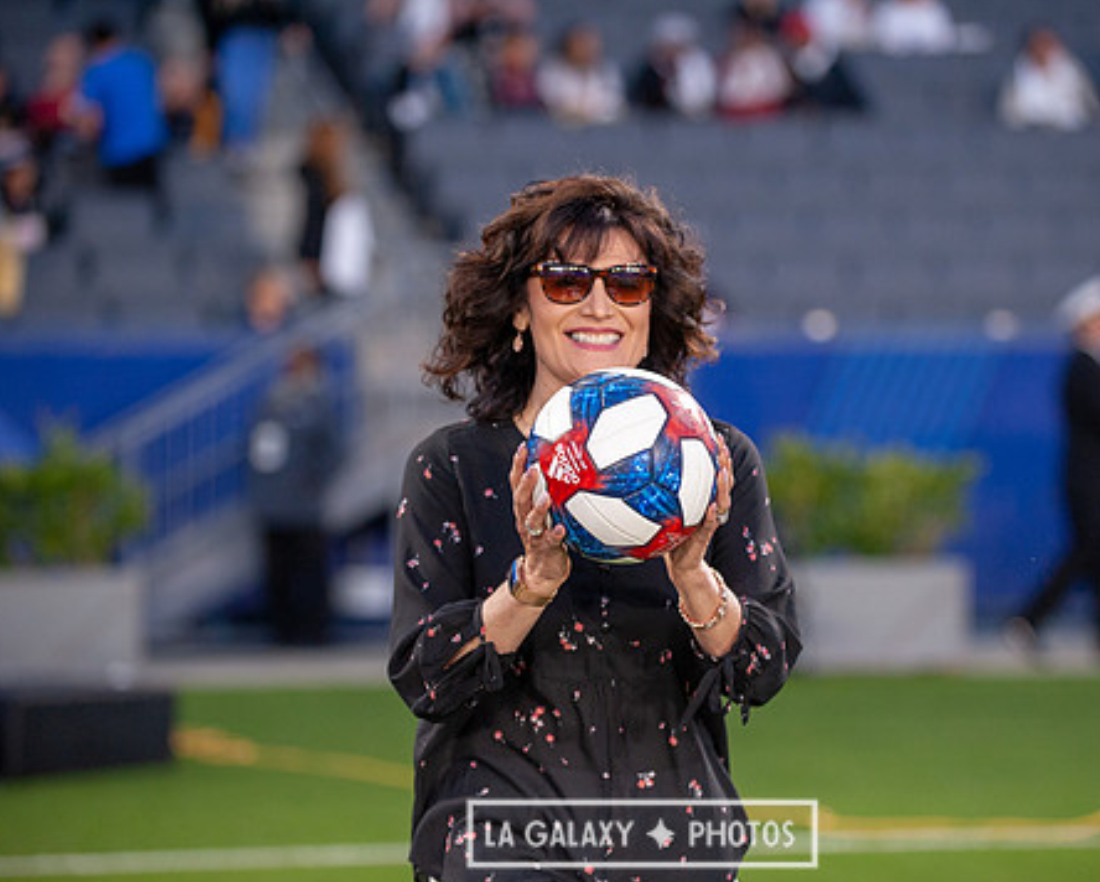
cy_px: 461
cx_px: 642
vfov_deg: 10.1
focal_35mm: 153
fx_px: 4985
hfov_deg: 12.6
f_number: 2.8
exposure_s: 1/640
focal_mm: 125
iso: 1600
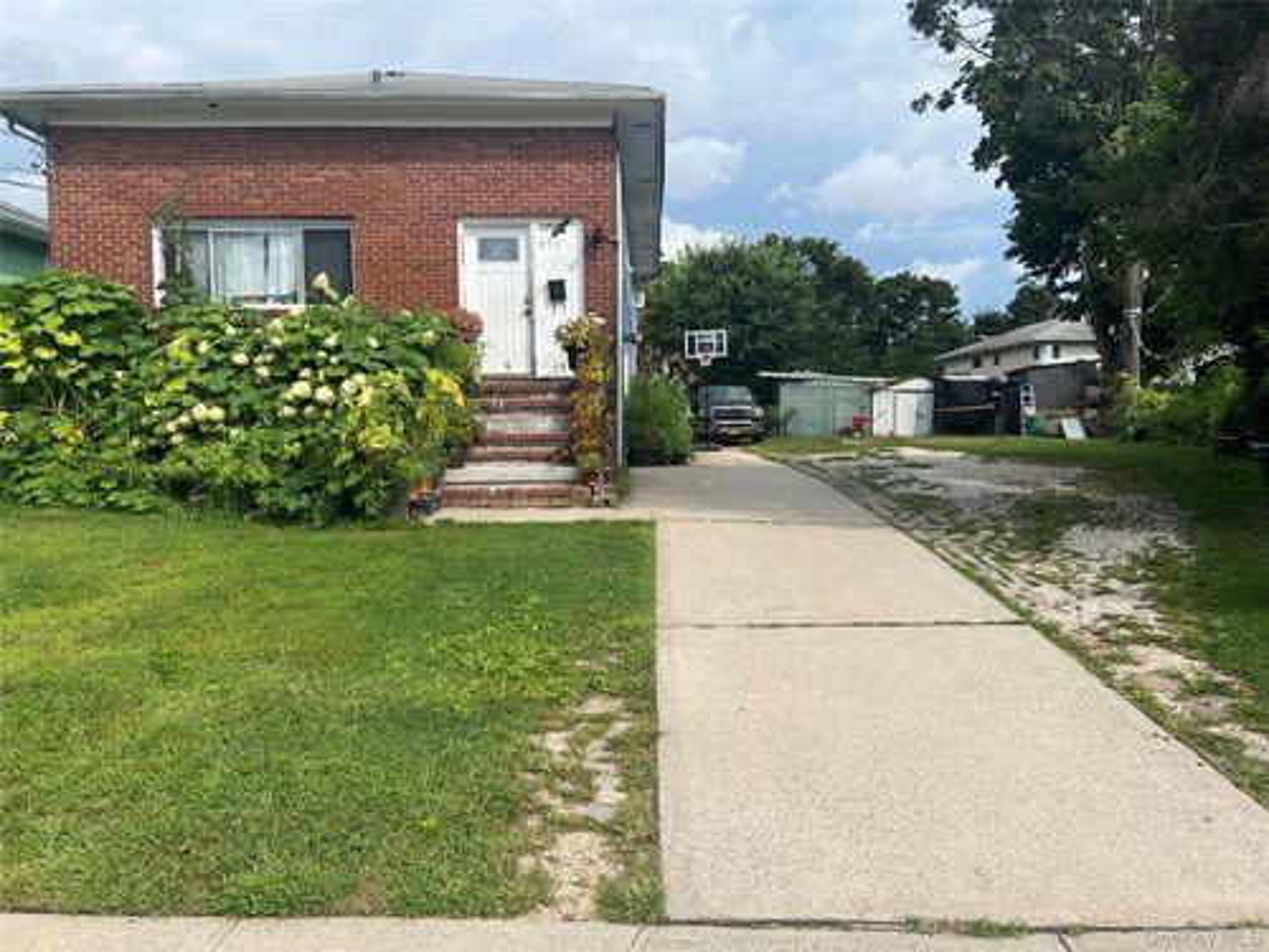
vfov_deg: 53.1
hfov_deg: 67.3
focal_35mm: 26
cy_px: 476
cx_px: 634
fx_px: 953
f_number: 1.5
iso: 50
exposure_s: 1/3571
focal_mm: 5.7
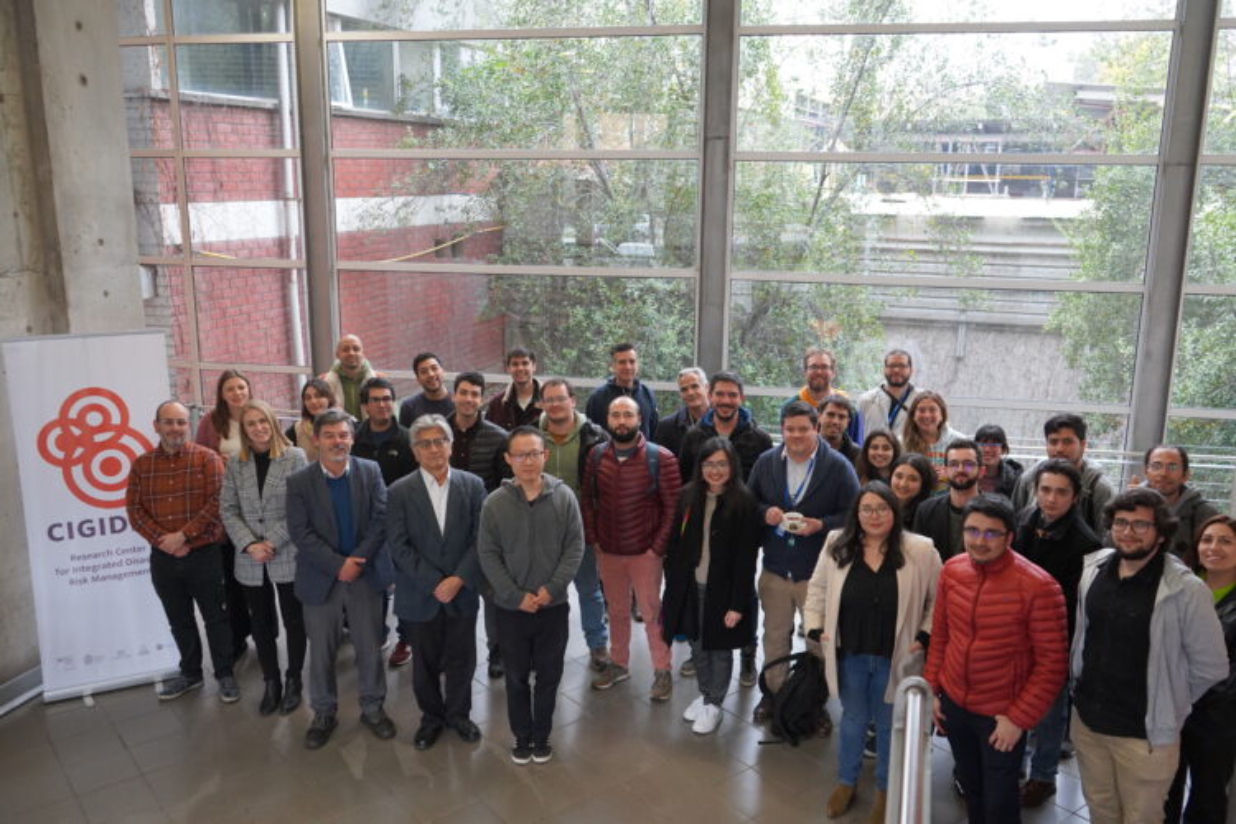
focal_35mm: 29
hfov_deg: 63.7
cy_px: 412
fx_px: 996
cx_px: 618
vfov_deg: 45.0
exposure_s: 1/160
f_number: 4
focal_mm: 29
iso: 2500
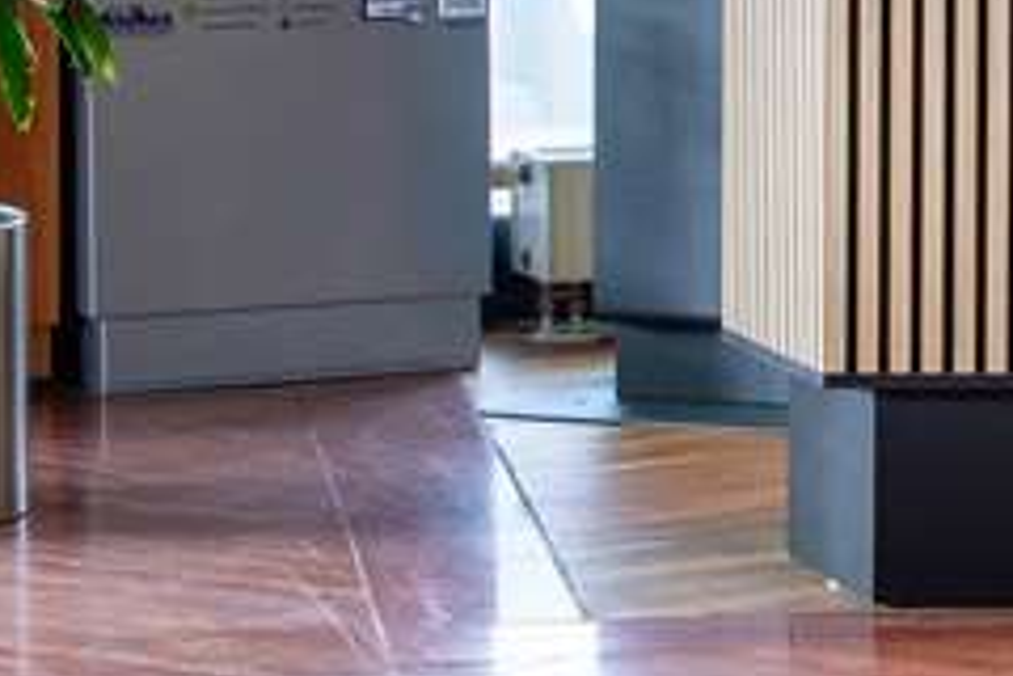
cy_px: -357
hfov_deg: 8.5
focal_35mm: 237
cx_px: 1623
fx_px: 6668
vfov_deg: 5.7
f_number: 10
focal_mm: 38
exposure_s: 2
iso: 160
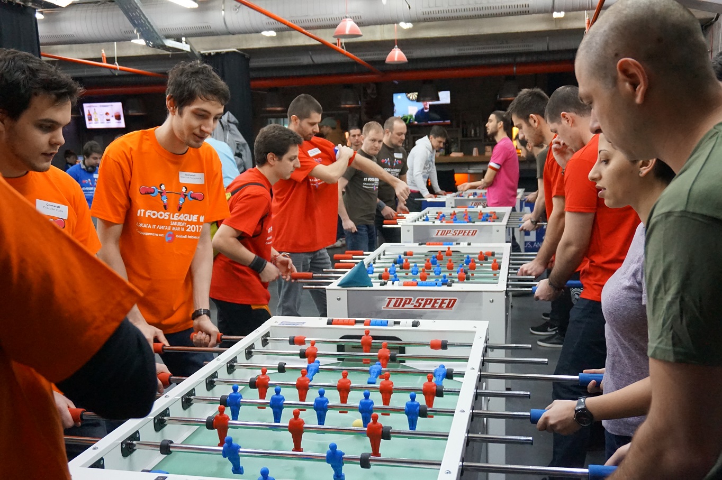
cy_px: 240
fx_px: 722
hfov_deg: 53.2
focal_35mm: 36
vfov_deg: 36.8
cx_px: 361
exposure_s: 1/160
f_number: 4.5
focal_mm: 24
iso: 3200
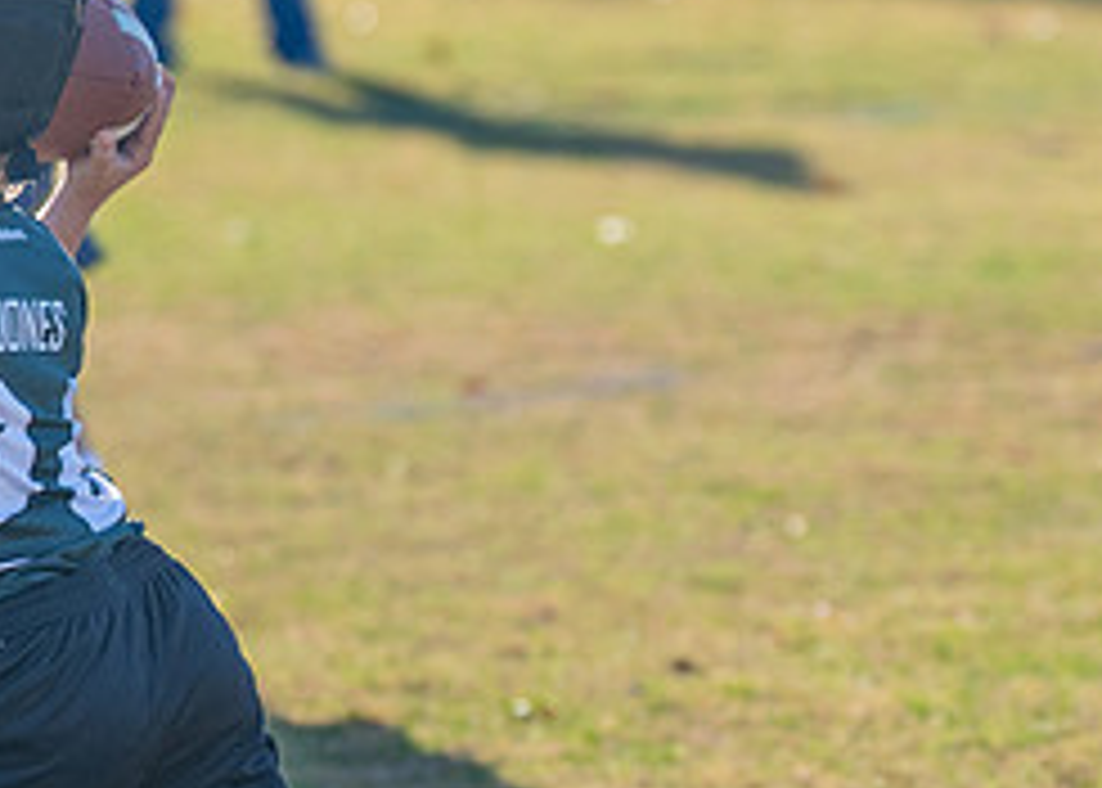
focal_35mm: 392
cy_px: 431
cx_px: 178
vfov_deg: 3.7
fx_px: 12269
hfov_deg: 5.1
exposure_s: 1/1600
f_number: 2.8
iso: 200
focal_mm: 100
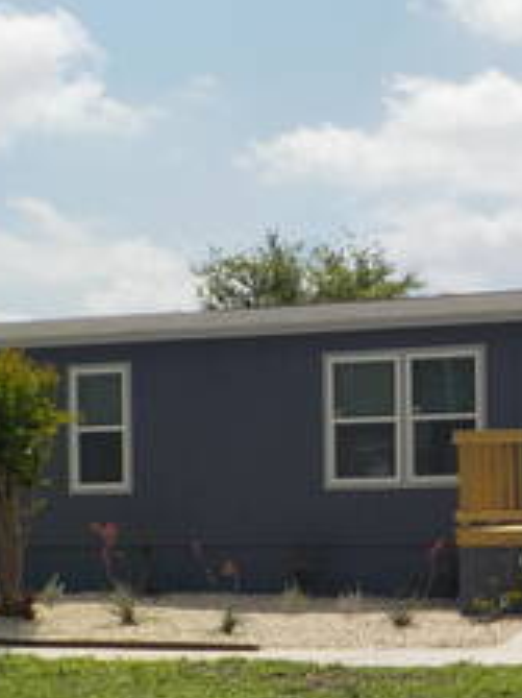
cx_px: 456
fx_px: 1389
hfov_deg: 20.9
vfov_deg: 28.0
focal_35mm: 69
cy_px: 473
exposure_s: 1/640
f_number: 6.6
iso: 125
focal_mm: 4.1
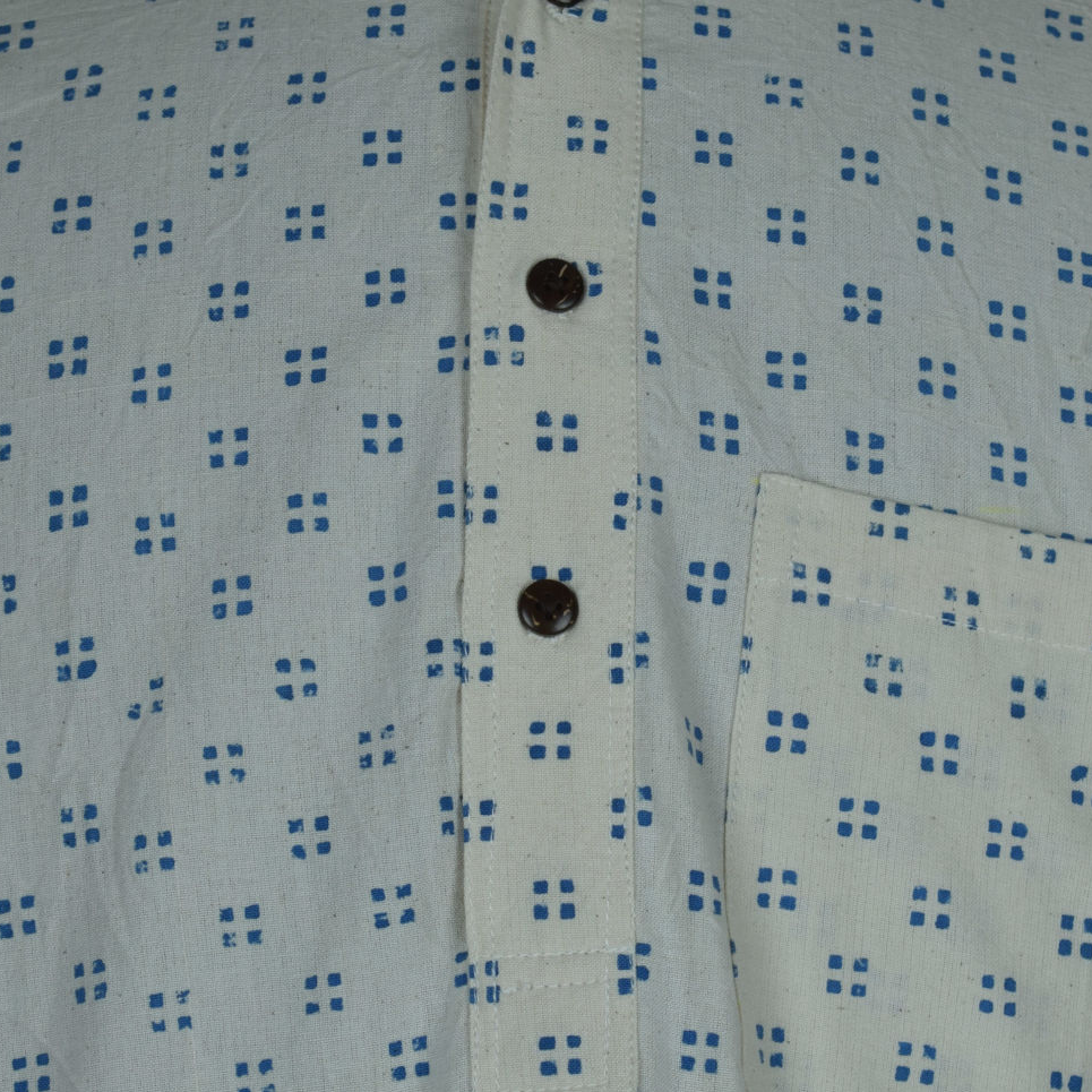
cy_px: 351
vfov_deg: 16.9
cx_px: 550
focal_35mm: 103
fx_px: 3676
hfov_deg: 16.9
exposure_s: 1/60
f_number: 5.6
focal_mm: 52
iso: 100
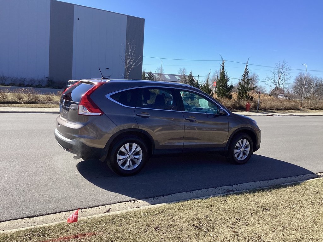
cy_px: 121
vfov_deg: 45.4
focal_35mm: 31
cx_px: 162
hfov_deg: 58.4
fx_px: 289
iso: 25
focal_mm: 3.3
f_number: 2.4
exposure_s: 1/1664
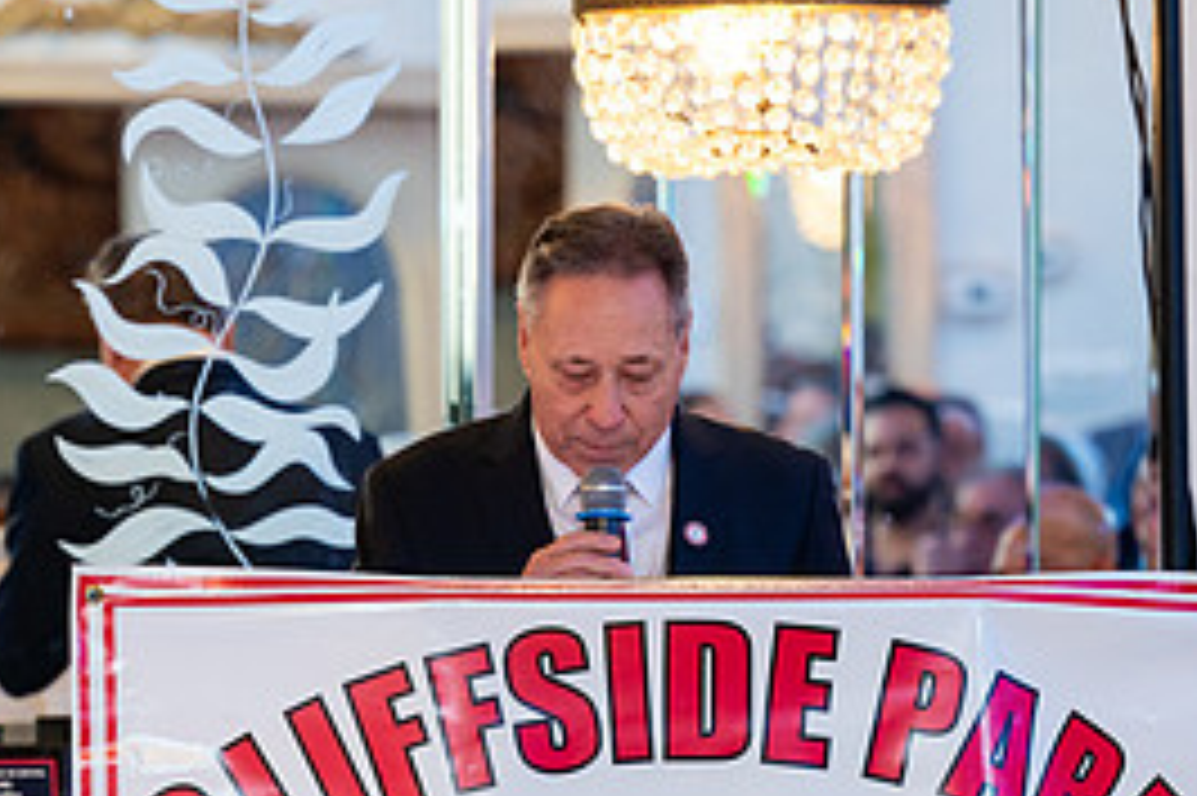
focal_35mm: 273
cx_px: 590
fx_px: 9071
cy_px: 724
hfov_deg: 7.5
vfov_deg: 5.0
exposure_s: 1/125
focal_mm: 125
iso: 1250
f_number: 3.2
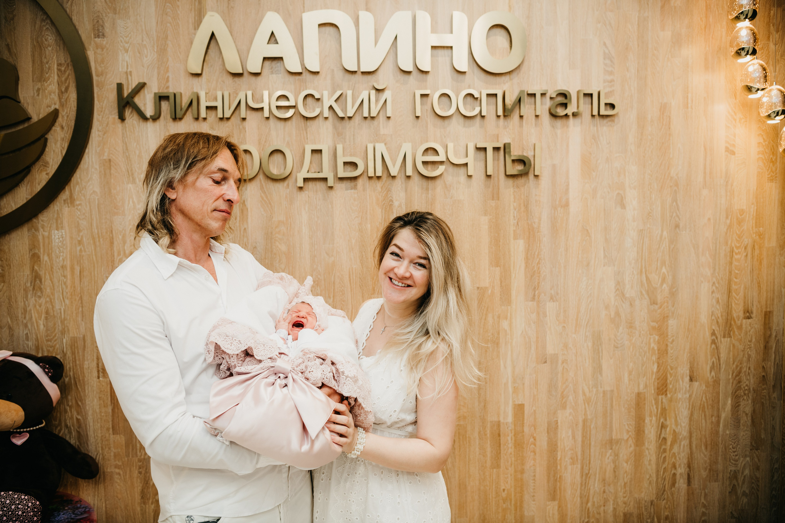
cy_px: 262
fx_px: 654
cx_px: 392
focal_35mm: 30
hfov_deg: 61.9
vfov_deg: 43.6
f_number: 3.2
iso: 160
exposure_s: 1/160
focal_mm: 30
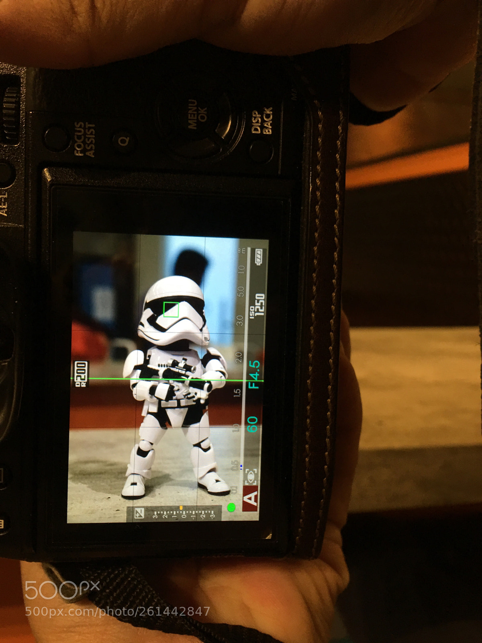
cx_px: 241
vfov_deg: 61.7
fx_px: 538
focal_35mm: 29
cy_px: 322
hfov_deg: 48.2
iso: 40
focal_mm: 4.15
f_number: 2.2
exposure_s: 1/33
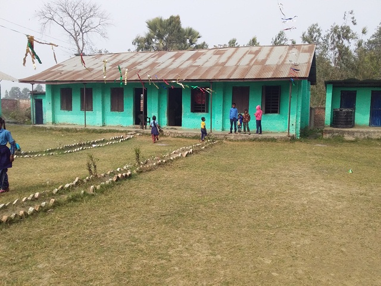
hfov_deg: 58.4
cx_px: 190
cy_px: 143
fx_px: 341
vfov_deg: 45.4
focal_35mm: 31
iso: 40
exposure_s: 1/758
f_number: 2.2
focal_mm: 3.3
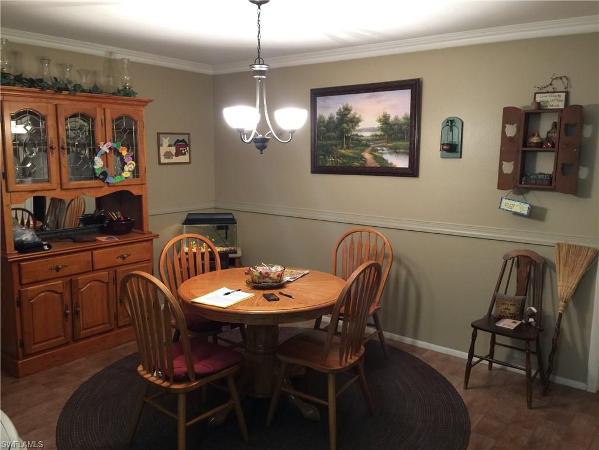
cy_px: 225
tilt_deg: -8.3
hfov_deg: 61.7
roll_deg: -0.8
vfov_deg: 48.2
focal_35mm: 29
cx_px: 300
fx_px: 502
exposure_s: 1/4
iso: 64
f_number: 2.2
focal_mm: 4.15
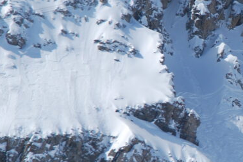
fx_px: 3696
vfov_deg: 2.5
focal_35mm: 547
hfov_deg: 3.8
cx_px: 289
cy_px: 53
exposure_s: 1/250
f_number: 10
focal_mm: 135
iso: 200
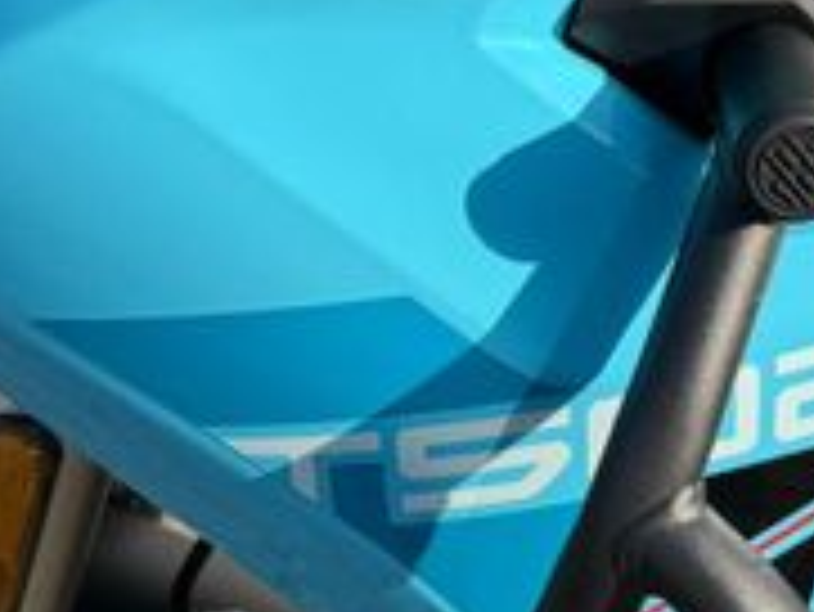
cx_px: 810
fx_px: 2000
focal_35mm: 85
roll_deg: +0.0
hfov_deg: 22.2
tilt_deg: -23.6
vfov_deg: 17.4
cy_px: 266
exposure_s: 1/2801
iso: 80
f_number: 1.78
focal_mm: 6.76
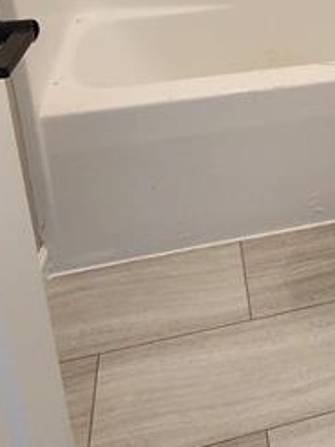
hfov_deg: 23.1
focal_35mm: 54
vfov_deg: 32.7
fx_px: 697
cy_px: 2
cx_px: 467
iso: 160
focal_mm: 2.2
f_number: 2.2
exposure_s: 1/60
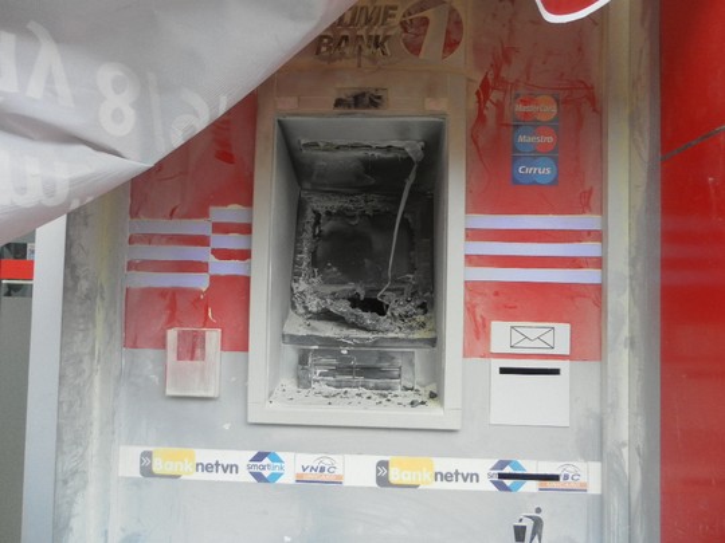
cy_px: 272
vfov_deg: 49.7
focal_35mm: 28
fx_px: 586
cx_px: 362
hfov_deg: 63.4
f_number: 3.2
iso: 80
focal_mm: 4.9
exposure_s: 1/30
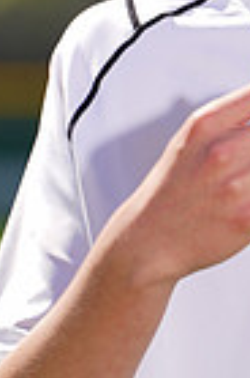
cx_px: 289
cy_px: -158
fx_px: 14195
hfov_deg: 1.0
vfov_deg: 1.5
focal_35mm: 1356
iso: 64
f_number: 7.1
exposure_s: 1/200
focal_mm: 324
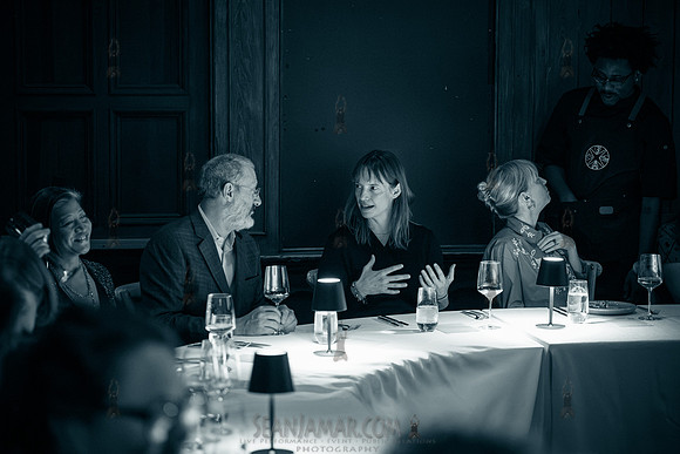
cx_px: 340
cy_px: 227
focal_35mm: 82
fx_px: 1553
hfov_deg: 24.7
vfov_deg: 16.6
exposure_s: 1/160
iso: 12800
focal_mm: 82
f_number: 2.8
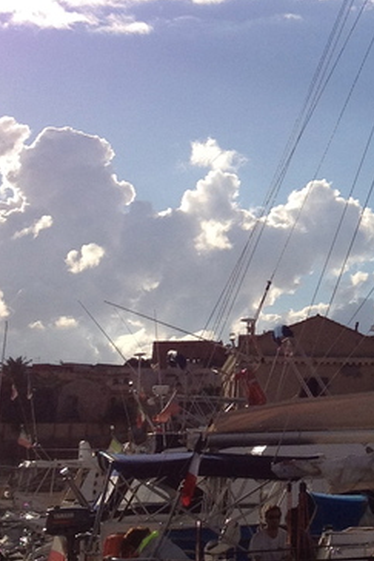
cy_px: 55
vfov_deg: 16.8
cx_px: 534
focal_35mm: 120
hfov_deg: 11.1
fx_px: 1868
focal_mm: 4.28
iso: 64
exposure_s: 1/4255
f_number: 2.4
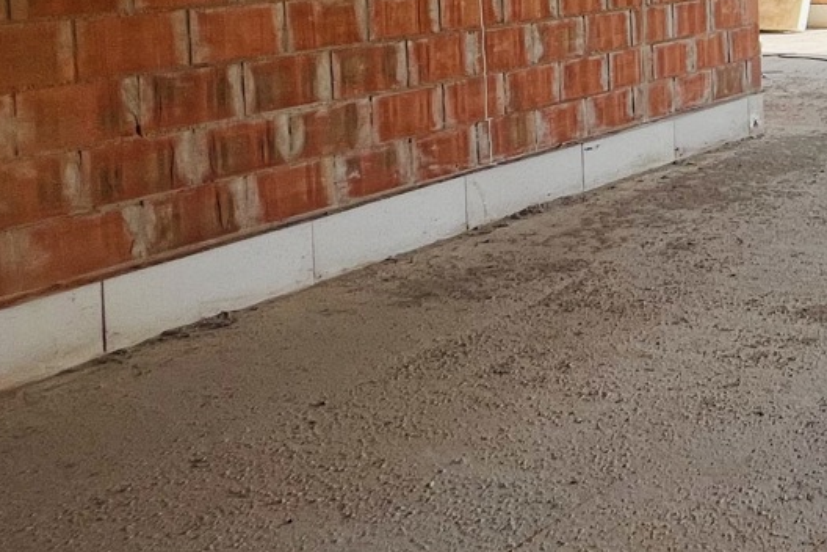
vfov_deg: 29.1
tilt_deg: +0.4
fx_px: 942
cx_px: 1092
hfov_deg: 33.5
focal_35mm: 41
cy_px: -72
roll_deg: +1.3
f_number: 1.8
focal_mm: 1.57
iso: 32
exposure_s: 1/576
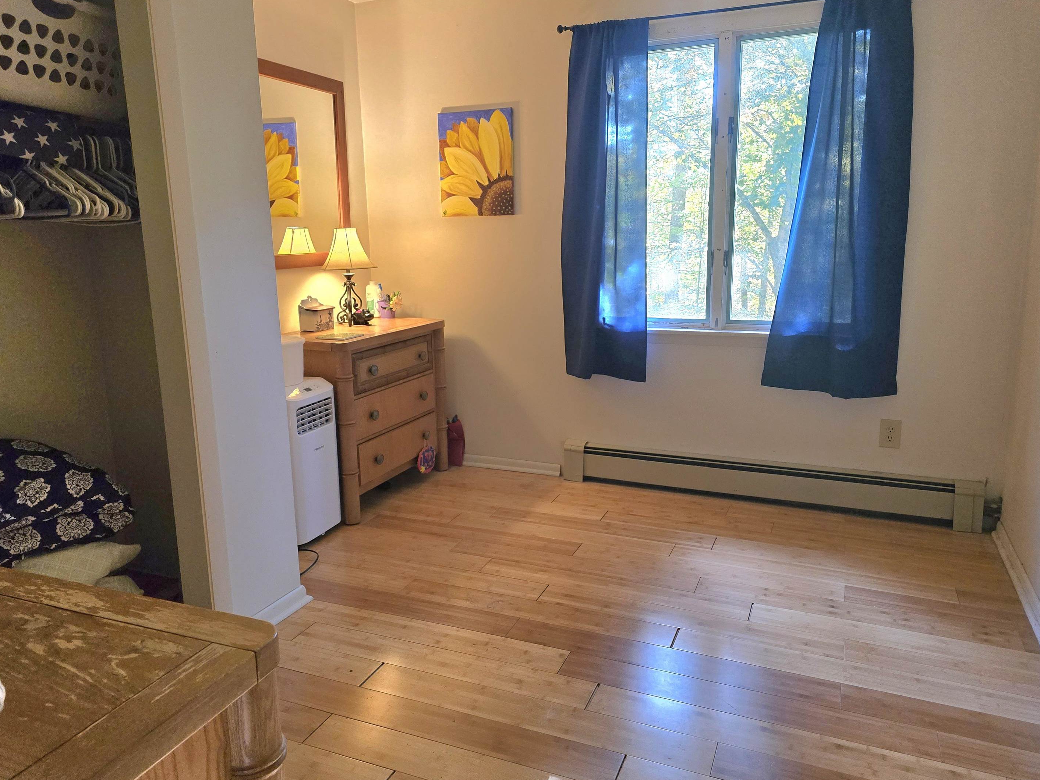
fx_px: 751
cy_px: 373
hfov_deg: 69.4
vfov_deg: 54.9
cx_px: 515
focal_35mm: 25
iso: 640
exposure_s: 1/120
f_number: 1.7
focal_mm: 6.3
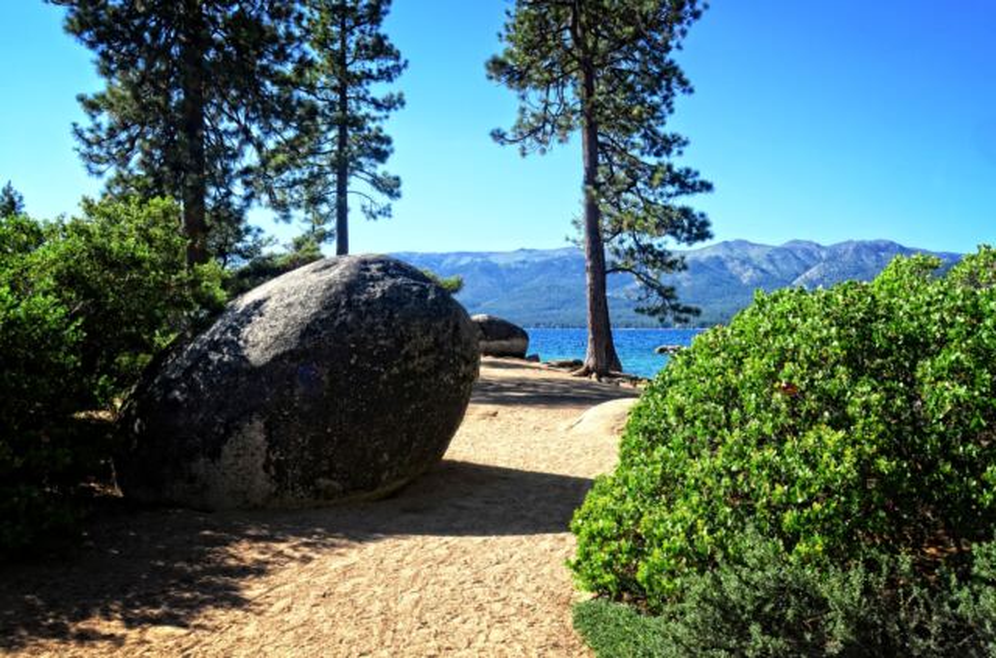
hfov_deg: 62.1
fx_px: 828
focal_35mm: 30
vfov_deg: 43.4
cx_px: 498
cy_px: 329
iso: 200
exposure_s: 1/80
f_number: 16
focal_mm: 20
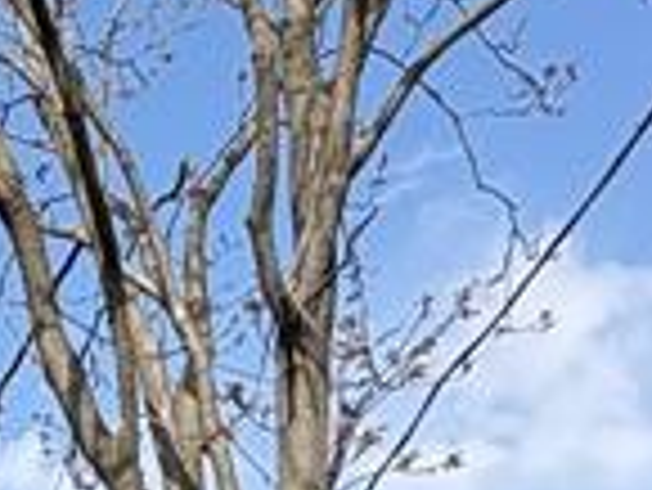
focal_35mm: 99
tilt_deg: +4.6
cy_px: 1088
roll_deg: -0.7
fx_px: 1866
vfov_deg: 12.5
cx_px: -621
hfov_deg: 15.9
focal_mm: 2.22
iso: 50
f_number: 2.2
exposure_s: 1/1094
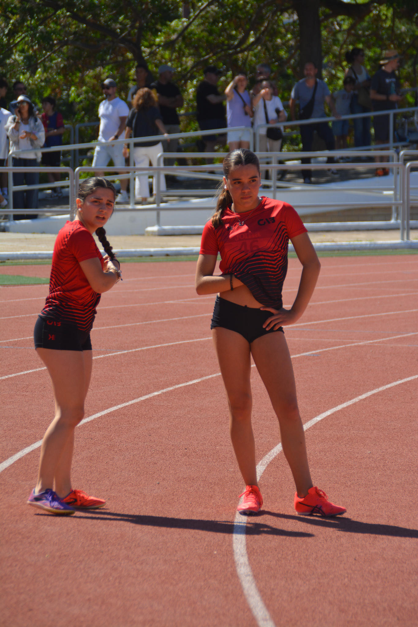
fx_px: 5225
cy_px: 314
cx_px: 209
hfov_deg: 4.6
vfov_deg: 6.9
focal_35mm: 300
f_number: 6.3
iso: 400
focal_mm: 200
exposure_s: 1/1600
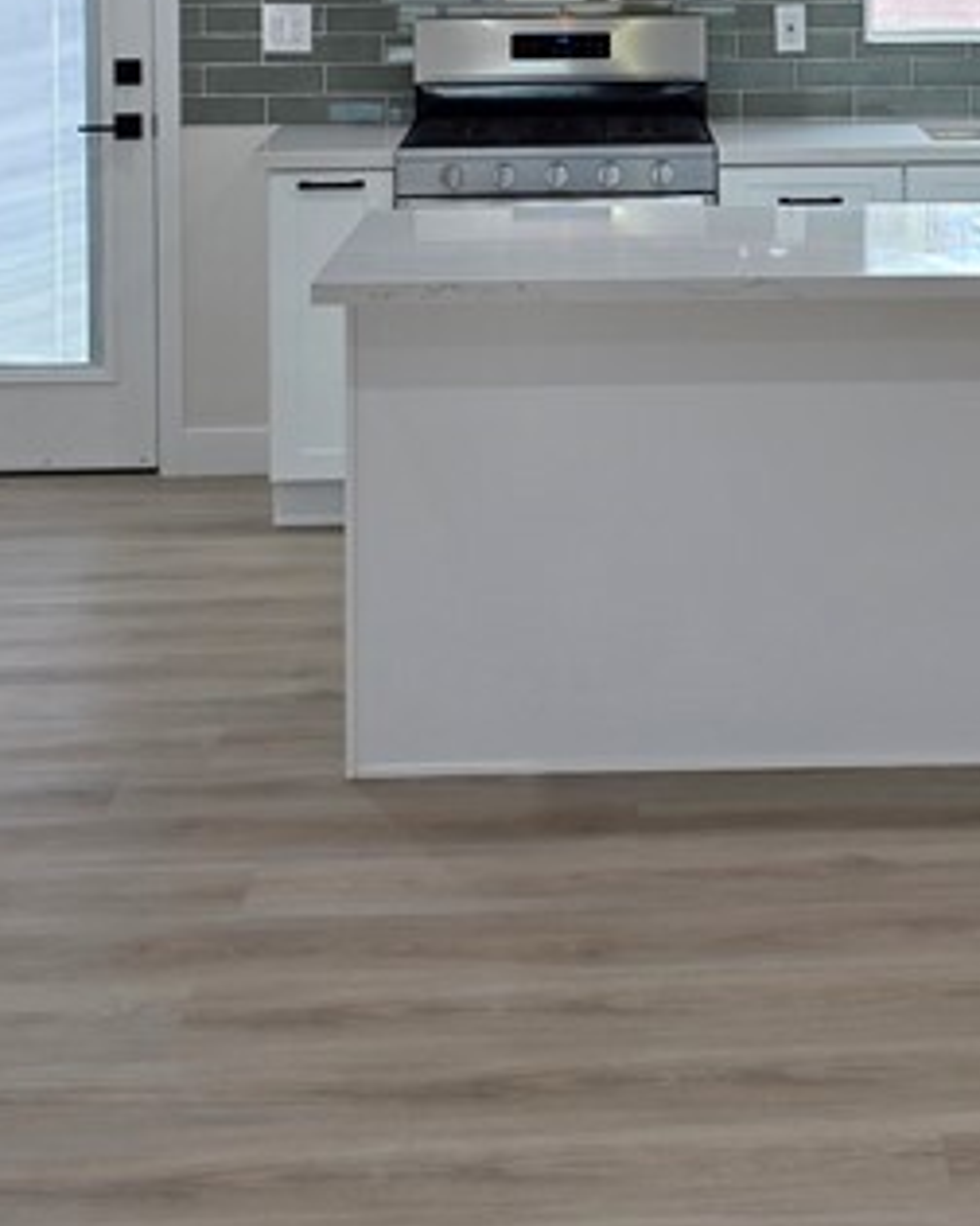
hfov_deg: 20.8
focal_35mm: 73
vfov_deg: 25.1
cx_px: 762
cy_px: 66
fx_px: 2647
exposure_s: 1/120
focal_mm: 6.3
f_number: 1.7
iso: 80
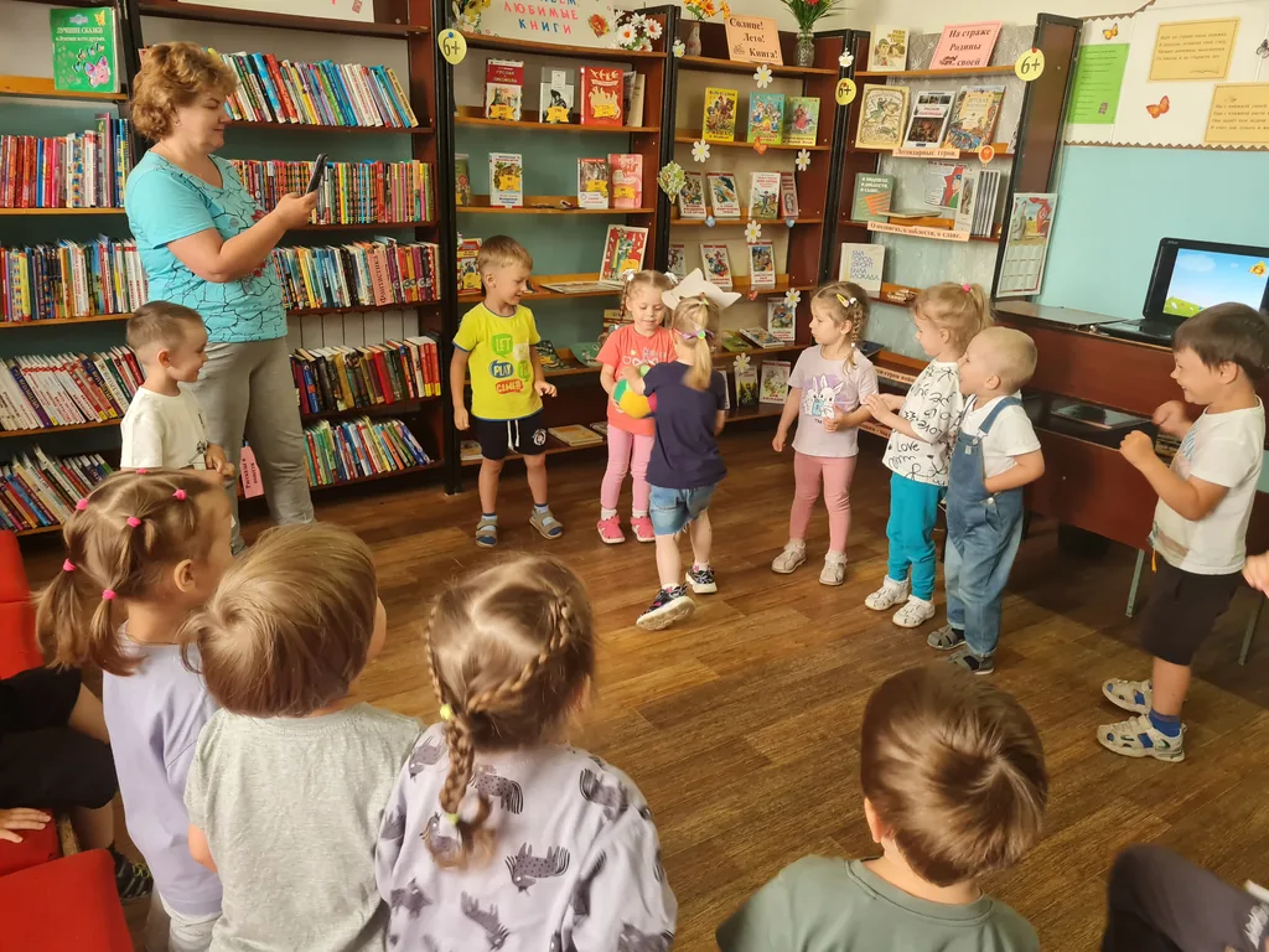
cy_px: 476
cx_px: 634
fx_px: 953
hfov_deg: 67.3
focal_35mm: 26
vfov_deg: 53.1
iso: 160
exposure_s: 1/100
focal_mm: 5.4
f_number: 1.8
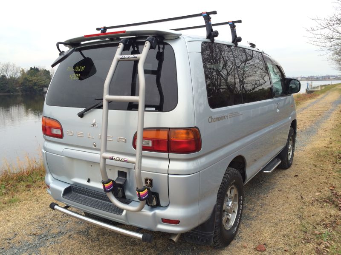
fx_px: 296
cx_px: 170
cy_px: 128
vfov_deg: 46.8
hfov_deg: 60.0
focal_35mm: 30
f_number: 2.2
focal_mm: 4.12
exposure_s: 1/221
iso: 32
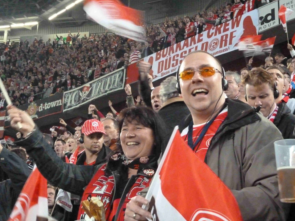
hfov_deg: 28.6
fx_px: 580
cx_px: 150
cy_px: 110
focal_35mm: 68
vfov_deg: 21.6
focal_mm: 11
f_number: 4.1
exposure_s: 1/50
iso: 1600
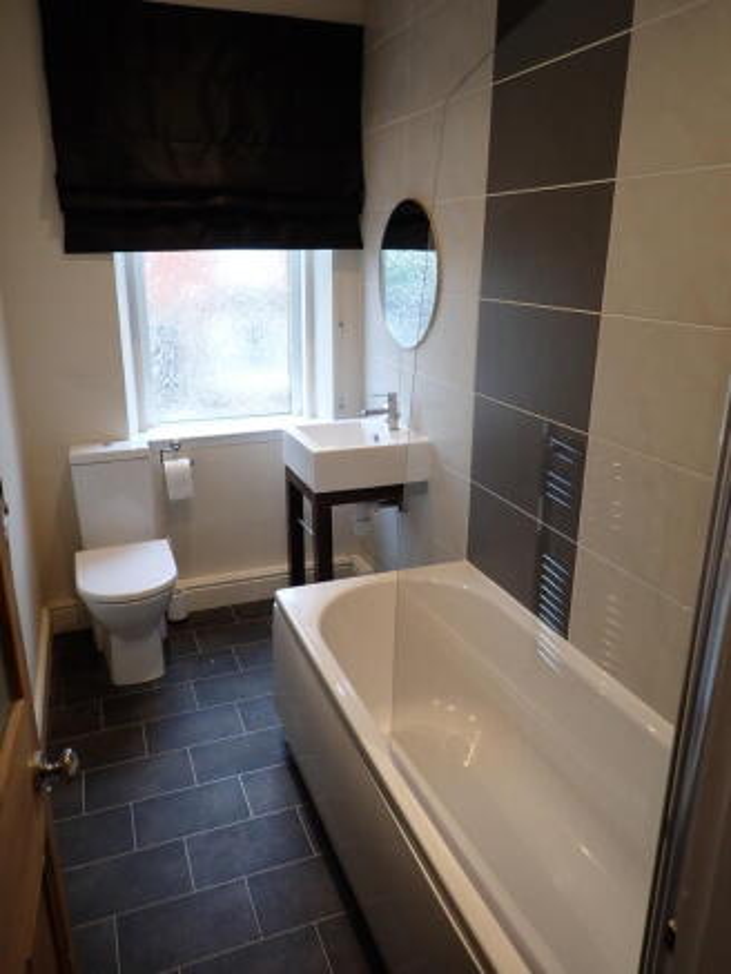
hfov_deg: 54.9
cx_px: 366
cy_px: 487
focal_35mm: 25
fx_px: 704
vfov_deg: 69.4
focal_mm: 4.5
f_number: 2
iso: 200
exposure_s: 1/80
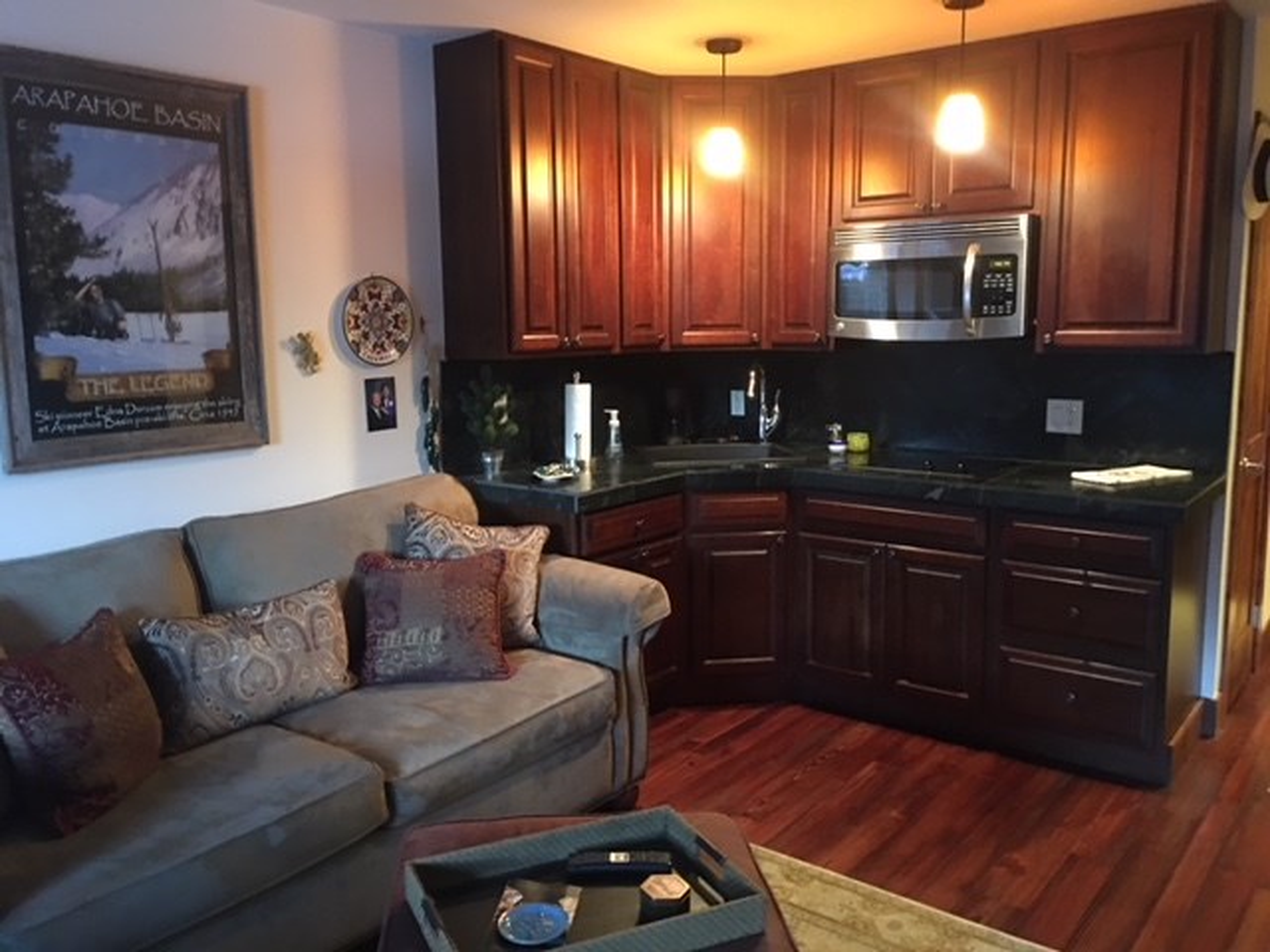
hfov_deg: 61.7
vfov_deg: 48.2
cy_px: 476
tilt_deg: -9.0
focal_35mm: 29
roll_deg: +0.8
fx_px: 1064
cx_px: 635
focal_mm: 4.15
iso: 100
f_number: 2.2
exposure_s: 1/4
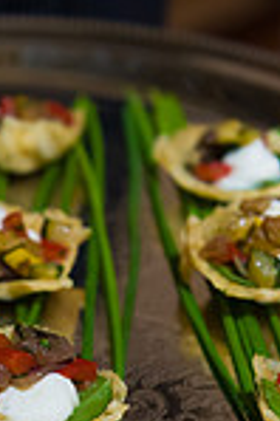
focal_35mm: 125
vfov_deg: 16.1
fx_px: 1462
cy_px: 411
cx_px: -57
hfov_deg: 10.8
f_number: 3.2
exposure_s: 1/125
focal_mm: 32
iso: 1000
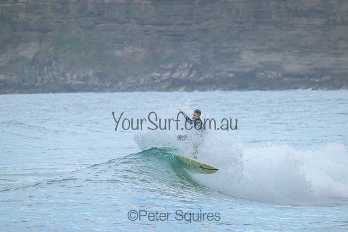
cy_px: 116
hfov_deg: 3.7
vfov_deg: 2.5
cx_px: 174
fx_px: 5318
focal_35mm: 550
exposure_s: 1/1250
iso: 5000
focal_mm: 550
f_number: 11
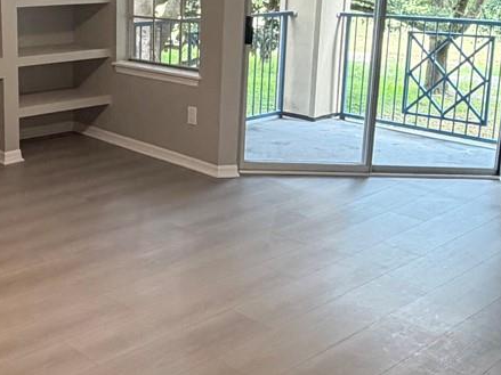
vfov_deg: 28.3
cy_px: 122
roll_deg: +0.7
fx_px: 738
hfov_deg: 36.2
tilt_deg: -12.7
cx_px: 98
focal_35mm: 51
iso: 250
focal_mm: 2.22
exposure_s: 1/60
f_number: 2.2
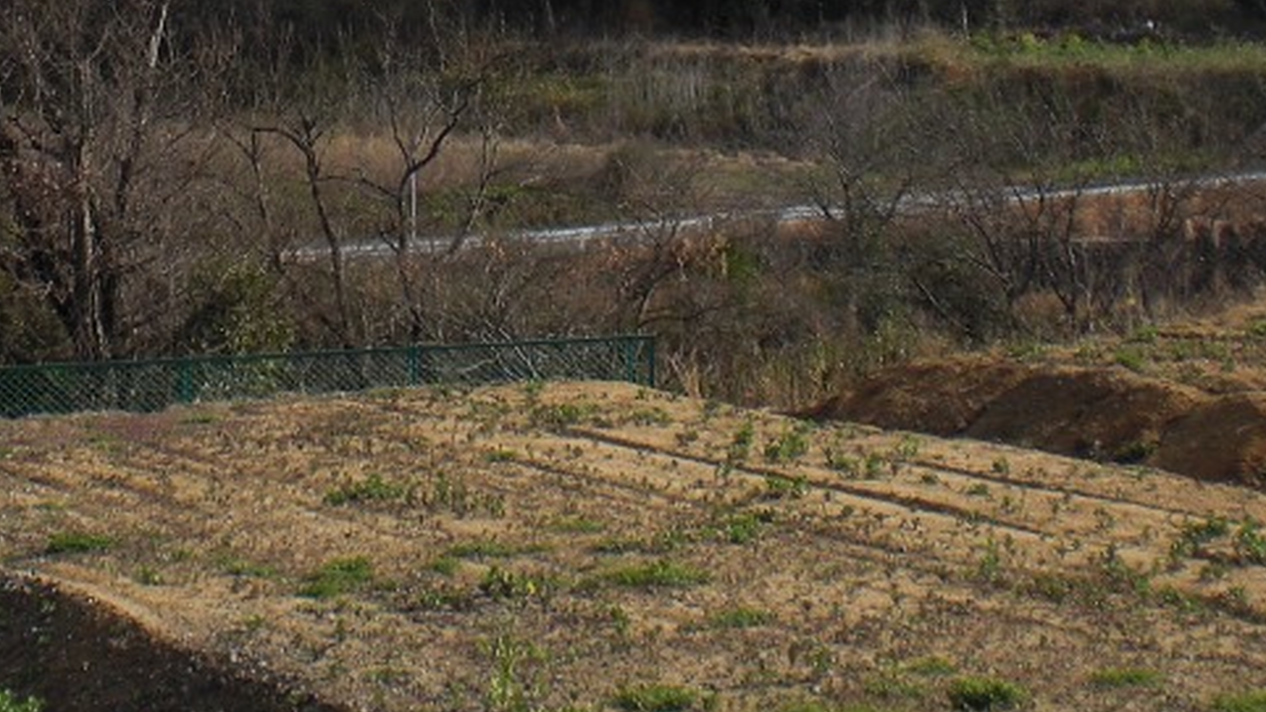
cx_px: 360
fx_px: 2954
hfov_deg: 24.0
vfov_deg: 13.5
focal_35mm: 88
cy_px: -74
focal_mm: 6.3
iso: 64
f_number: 5.6
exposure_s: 1/320
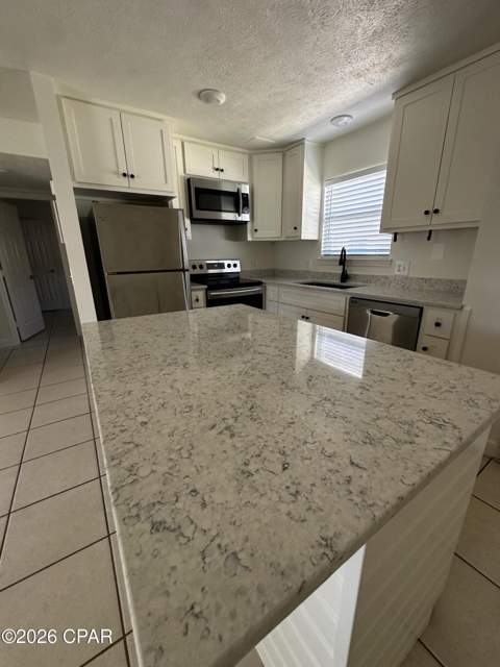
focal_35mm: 14
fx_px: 270
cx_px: 250
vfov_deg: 102.1
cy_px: 334
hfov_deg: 85.7
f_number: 2.2
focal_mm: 2.22
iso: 200
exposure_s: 1/99
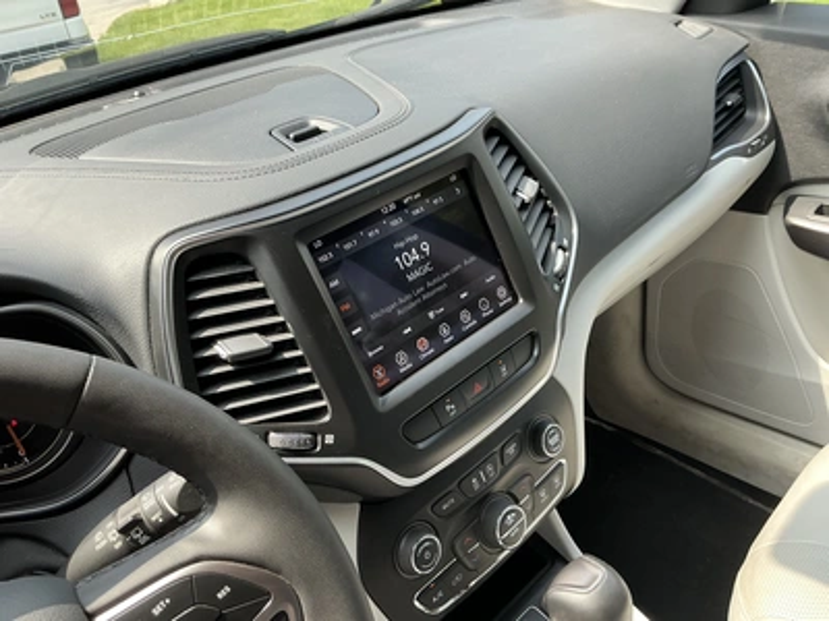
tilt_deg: -26.8
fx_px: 671
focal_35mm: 28
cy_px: 310
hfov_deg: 63.4
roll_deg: +9.3
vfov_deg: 49.7
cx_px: 414
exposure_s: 1/122
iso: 20
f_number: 1.8
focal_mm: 3
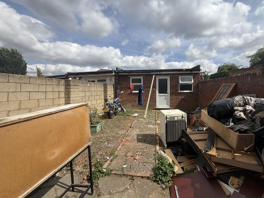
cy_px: 89
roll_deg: -0.1
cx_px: 149
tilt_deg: +1.0
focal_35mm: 16
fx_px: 122
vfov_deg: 77.9
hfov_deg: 94.0
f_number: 2.2
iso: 50
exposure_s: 1/2717
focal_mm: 2.22
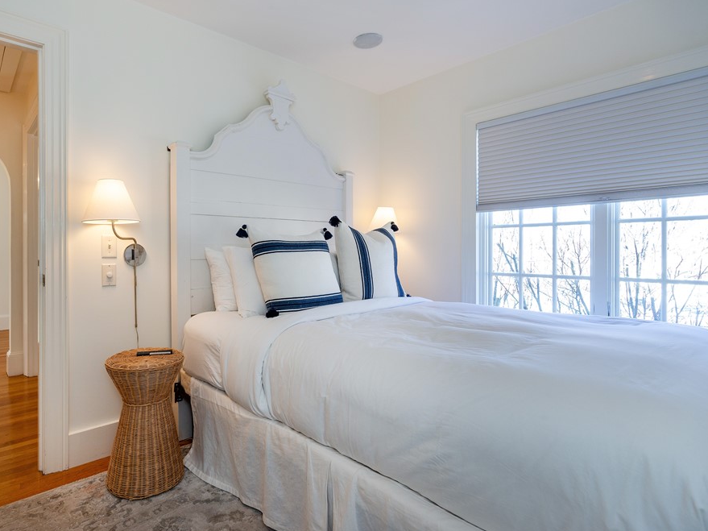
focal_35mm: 19
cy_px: 251
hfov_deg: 83.6
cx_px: 280
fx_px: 389
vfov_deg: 68.6
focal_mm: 16
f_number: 6.3
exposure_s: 1/40
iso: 320
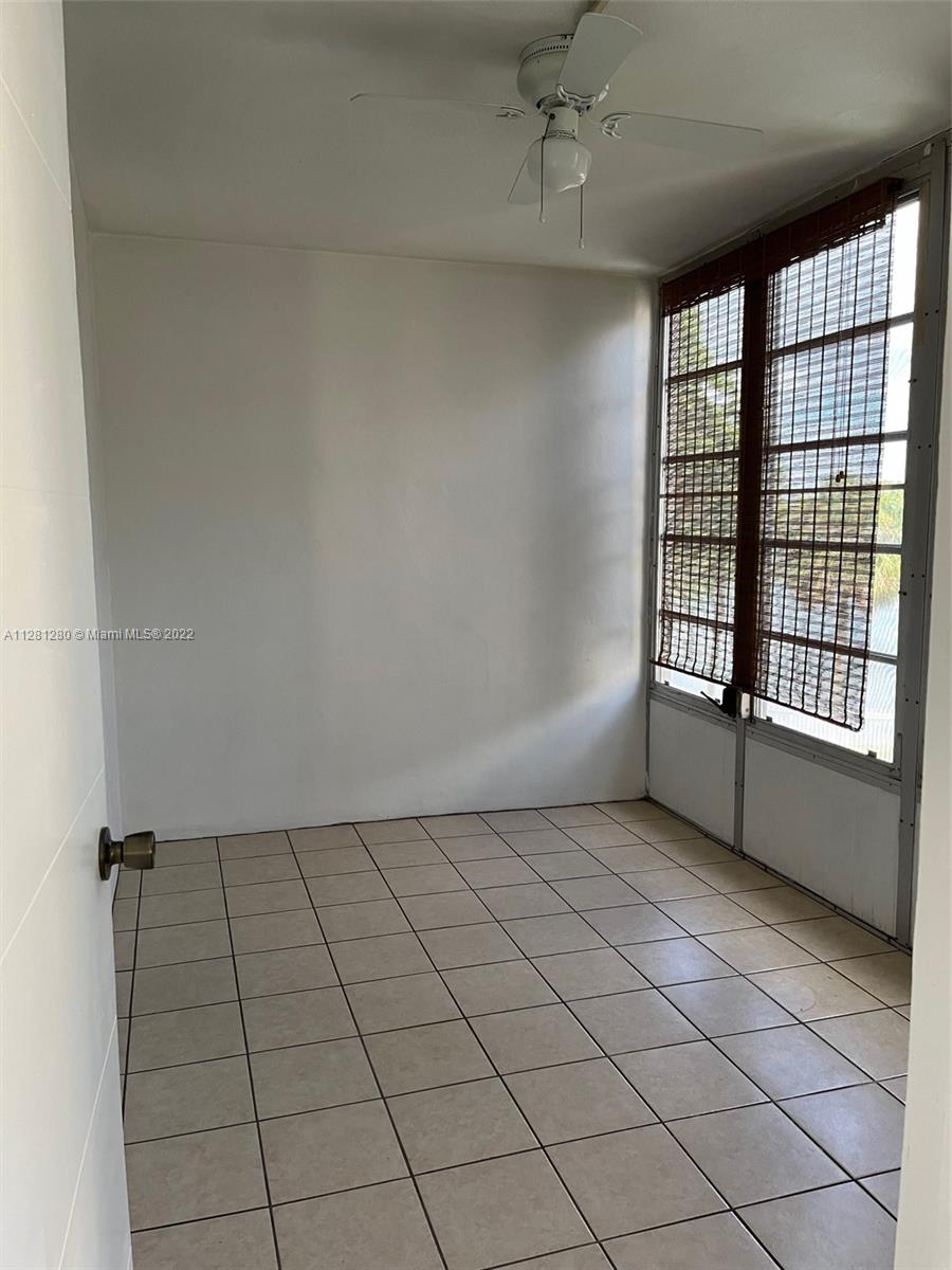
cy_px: 635
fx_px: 953
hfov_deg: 53.1
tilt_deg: -6.9
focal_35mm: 26
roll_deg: -0.1
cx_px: 476
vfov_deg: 67.3
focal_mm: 5.1
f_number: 1.6
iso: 125
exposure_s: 1/79
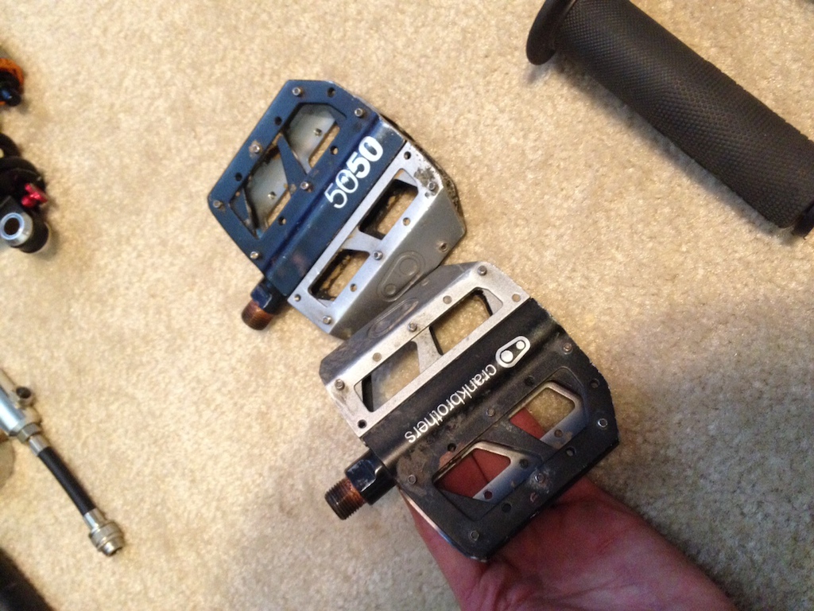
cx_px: 407
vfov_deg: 40.7
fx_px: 823
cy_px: 306
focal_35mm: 35
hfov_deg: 52.6
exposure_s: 1/20
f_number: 2.4
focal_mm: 4.28
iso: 320
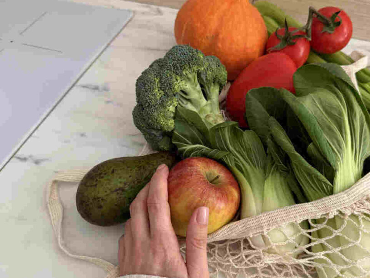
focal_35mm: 30
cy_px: 145
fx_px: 321
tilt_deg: -50.7
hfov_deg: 59.4
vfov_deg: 46.8
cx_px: 225
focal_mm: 6.76
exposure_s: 1/60
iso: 500
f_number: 1.78
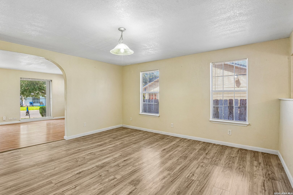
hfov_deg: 93.3
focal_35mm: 17
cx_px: 146
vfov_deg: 70.4
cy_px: 98
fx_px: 138
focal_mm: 17
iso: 1100
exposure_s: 1/15
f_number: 8
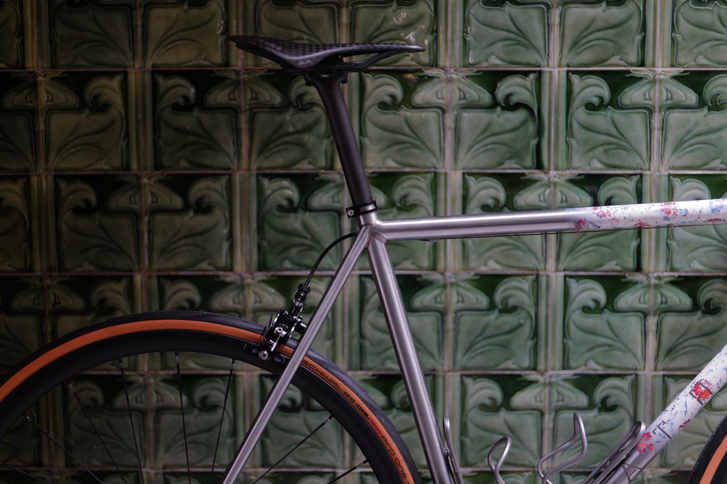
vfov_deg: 27.0
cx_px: 364
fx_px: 1010
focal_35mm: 50
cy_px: 242
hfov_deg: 39.6
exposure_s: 1/125
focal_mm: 50
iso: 400
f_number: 1.4
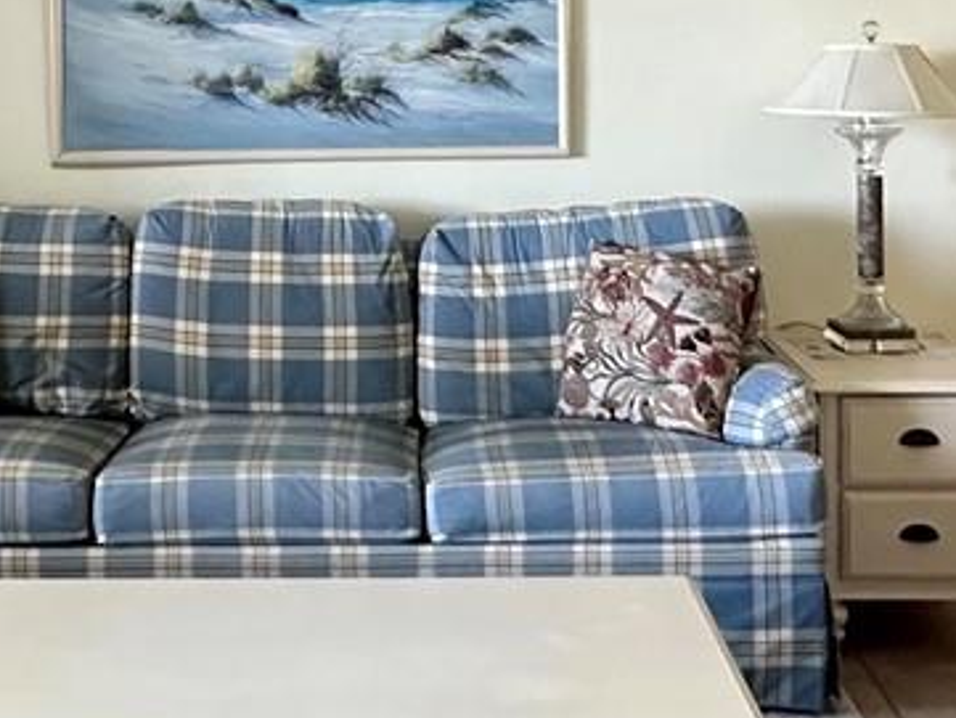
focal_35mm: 62
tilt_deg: -2.2
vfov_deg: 23.1
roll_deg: +0.2
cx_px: 336
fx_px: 1713
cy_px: 85
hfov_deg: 31.0
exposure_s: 1/60
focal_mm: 2.22
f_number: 2.2
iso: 500
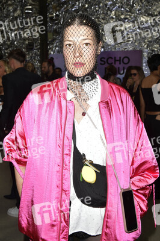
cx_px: 80
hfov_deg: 29.8
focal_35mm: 45
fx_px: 300
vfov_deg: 43.6
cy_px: 120
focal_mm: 38
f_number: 8
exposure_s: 1/250
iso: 400
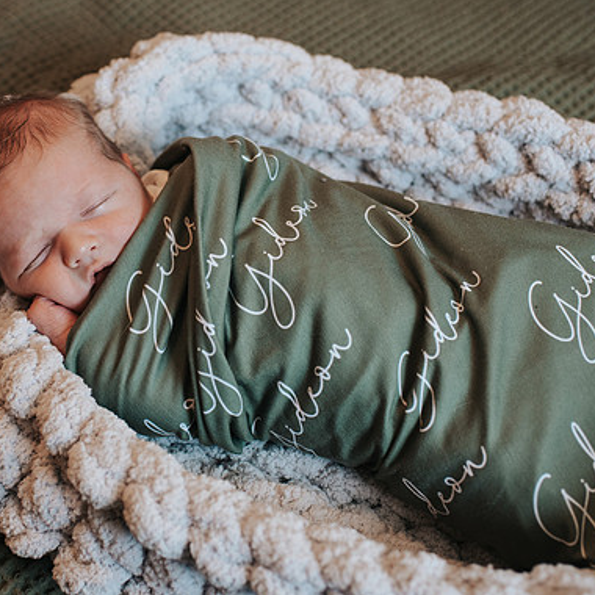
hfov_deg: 30.1
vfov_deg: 30.5
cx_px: 155
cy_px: 259
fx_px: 1089
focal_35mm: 56
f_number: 2.8
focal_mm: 35
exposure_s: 1/250
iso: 720
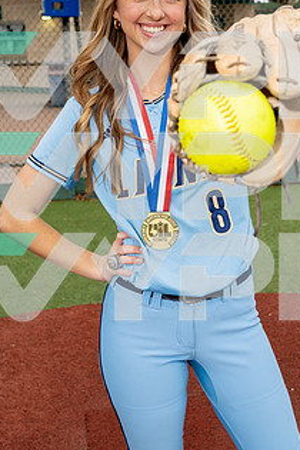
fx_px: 625
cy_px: 177
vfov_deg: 39.4
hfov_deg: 27.0
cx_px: 166
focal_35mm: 50
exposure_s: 1/250
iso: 100
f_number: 5
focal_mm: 35
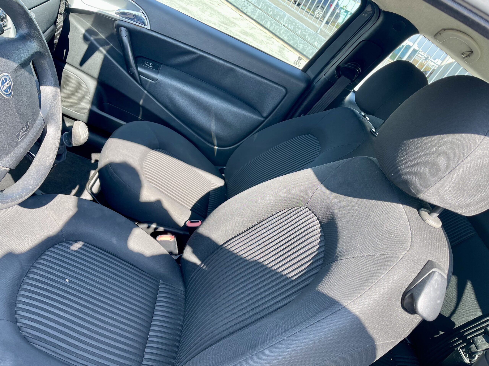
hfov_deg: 69.4
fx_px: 353
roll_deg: -31.4
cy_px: 183
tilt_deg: -29.0
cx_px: 244
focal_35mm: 25
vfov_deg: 54.9
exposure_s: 1/248
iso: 32
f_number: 1.6
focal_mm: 5.1
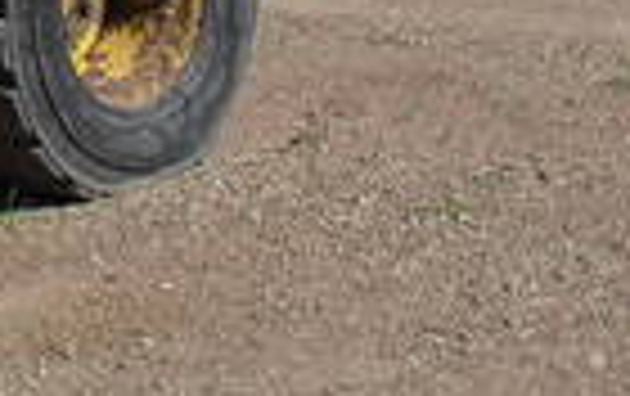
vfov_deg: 8.9
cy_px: -225
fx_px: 2476
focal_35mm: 144
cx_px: -464
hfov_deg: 13.2
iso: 100
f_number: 8.4
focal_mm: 6.3
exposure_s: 1/250
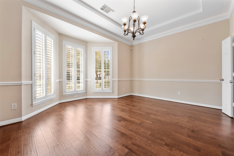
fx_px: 91
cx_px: 117
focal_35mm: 14
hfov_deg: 104.3
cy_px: 78
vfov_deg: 81.2
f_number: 9
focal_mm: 14
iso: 250
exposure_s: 1
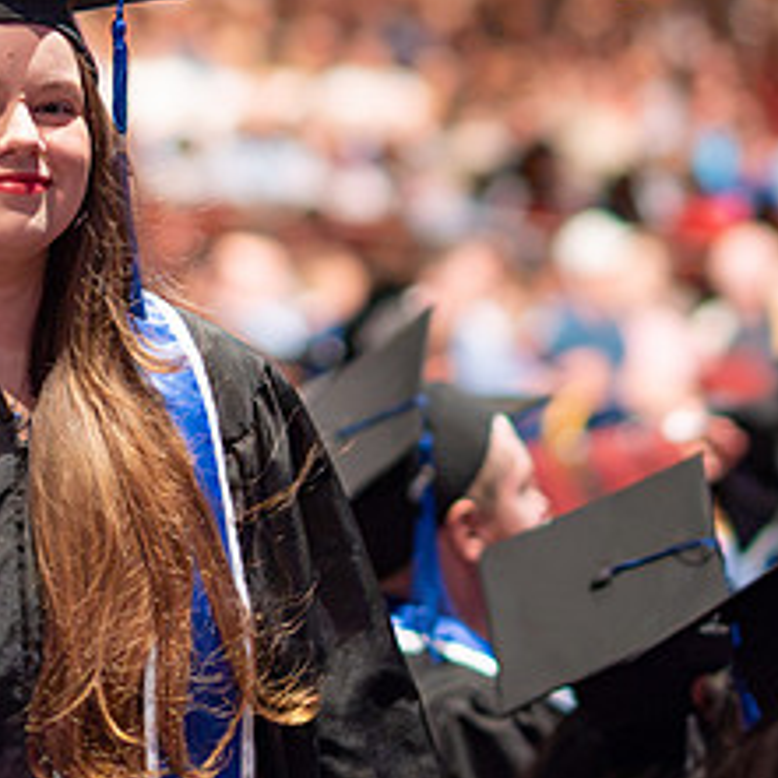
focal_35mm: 261
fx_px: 6637
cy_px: 132
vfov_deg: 6.7
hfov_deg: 6.7
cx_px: 328
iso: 1250
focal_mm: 85
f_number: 1.8
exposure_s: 1/200
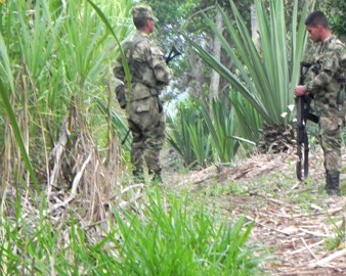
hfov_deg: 9.3
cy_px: 143
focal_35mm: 208
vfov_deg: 7.4
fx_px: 2129
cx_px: 237
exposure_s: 1/45.6
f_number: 4.5
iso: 160
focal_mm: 25.7
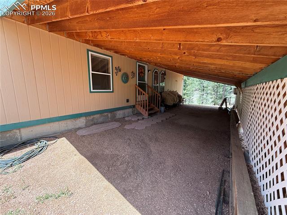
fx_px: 116
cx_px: 144
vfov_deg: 85.6
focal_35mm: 14
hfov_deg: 102.1
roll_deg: -0.2
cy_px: 108
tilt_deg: -8.8
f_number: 2.2
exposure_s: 1/108
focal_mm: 2.22
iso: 64
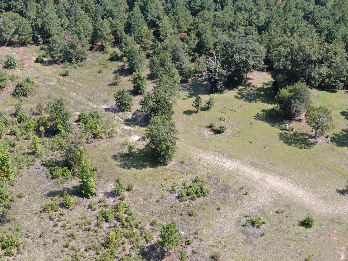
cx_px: 174
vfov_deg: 36.0
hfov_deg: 46.8
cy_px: 130
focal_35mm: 40
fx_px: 402
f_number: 3.5
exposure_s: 1/320
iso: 100
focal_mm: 6.92
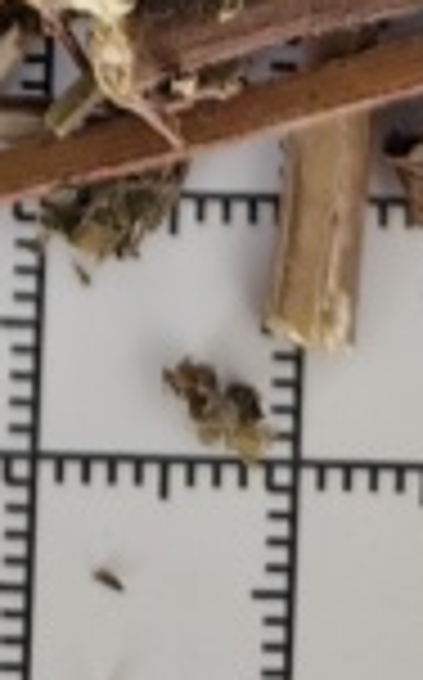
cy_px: -1407
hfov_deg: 6.2
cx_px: -558
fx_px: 3737
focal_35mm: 202
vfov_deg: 8.5
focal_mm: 5.75
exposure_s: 1/33.3
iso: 125
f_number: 2
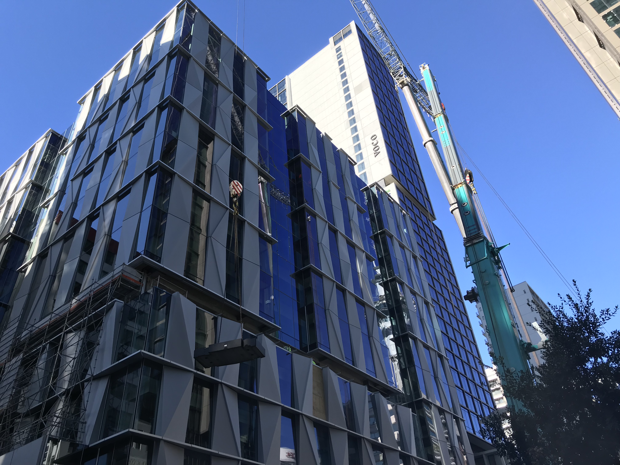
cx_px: 310
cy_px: 232
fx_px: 502
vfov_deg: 49.7
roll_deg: +4.8
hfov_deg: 63.4
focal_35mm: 28
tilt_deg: +39.9
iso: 20
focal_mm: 3.99
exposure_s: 1/798
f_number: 1.8
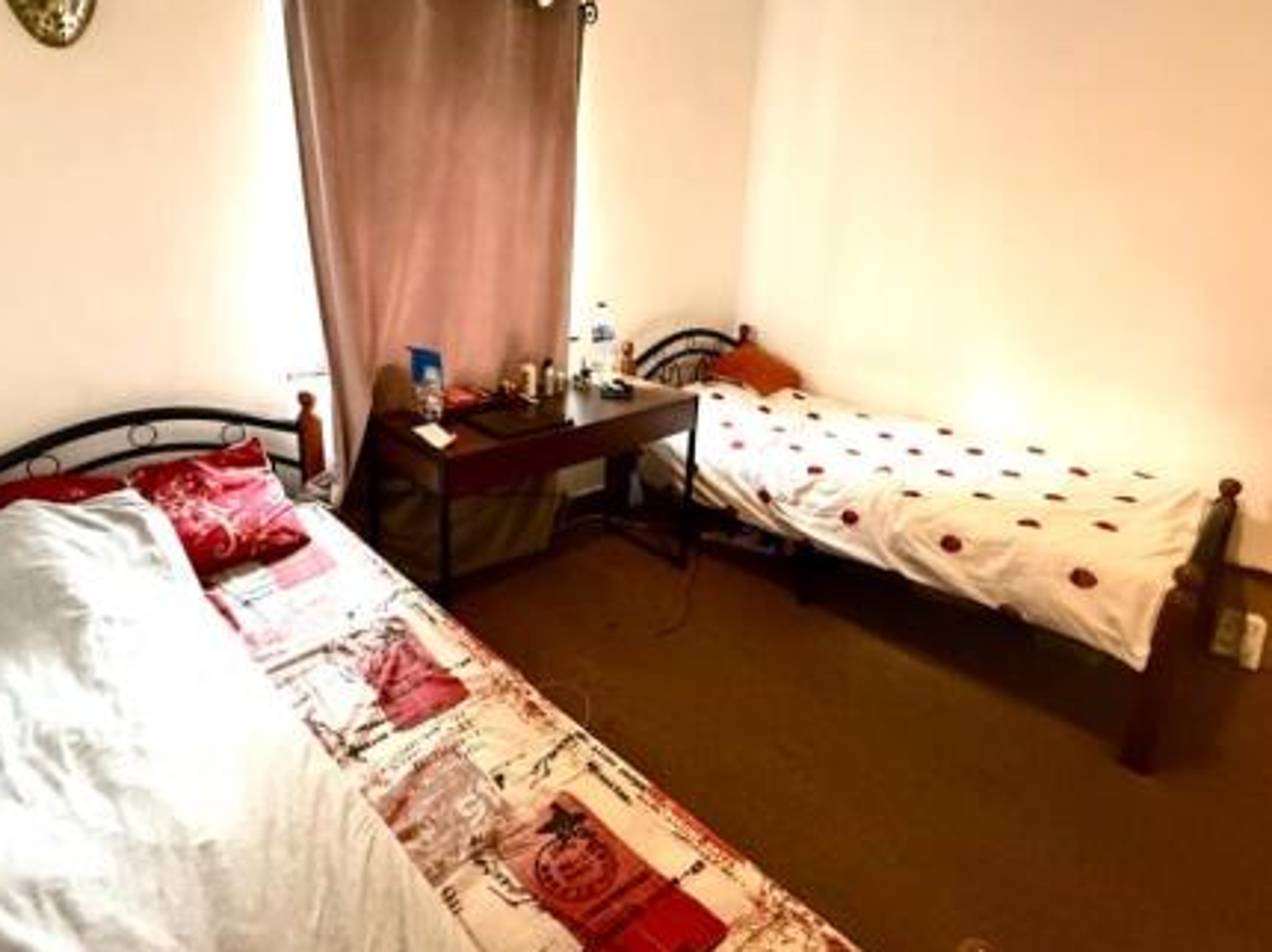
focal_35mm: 19
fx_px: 698
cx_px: 587
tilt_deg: -15.3
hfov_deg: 84.5
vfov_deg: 68.2
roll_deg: -2.4
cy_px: 398
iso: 800
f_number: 2.2
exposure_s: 1/60
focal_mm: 2.22
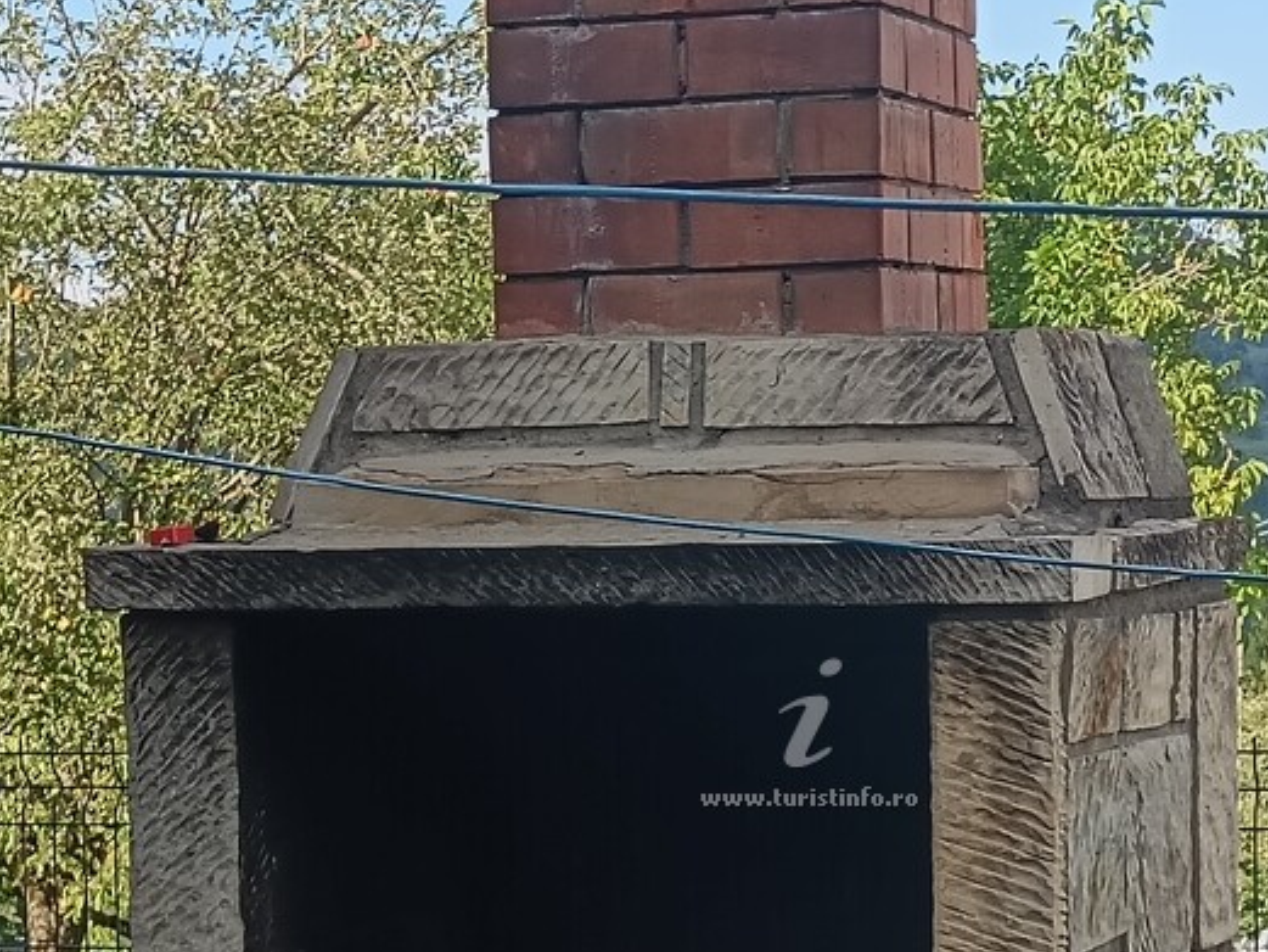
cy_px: 696
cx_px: 776
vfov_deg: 13.4
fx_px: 4030
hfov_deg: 17.9
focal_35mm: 110
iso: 100
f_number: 1.9
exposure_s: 1/371
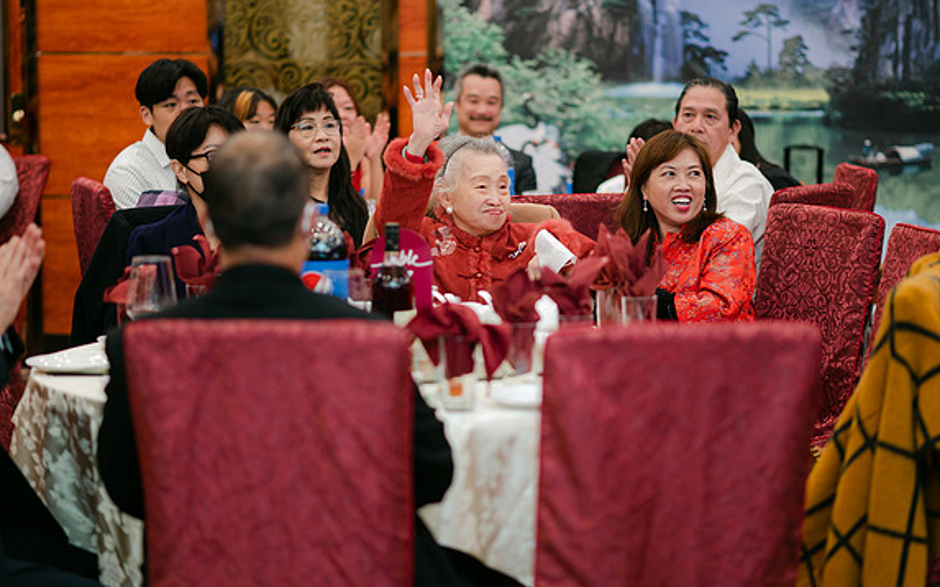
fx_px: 2357
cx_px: 471
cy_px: 302
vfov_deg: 14.2
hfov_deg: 22.6
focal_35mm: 92
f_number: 2
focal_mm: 85
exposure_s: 1/125
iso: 320
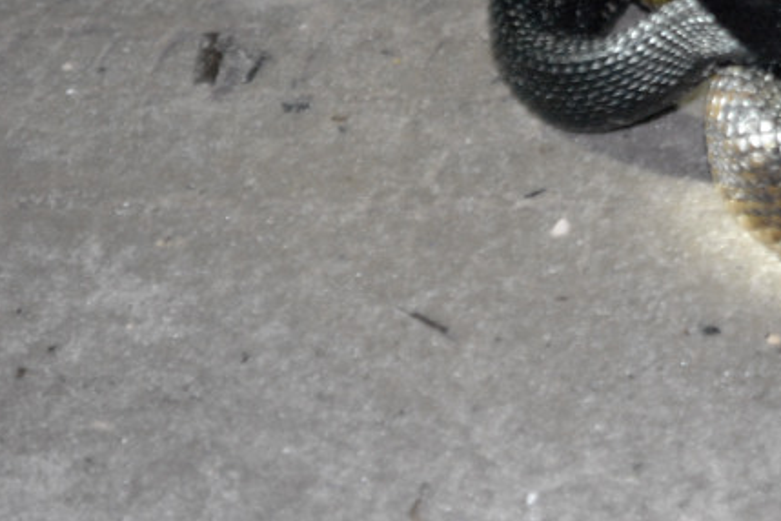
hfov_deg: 9.8
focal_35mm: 210
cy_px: 136
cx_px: 706
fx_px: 4554
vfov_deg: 6.5
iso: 1100
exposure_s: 1/80
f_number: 2.8
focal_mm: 75
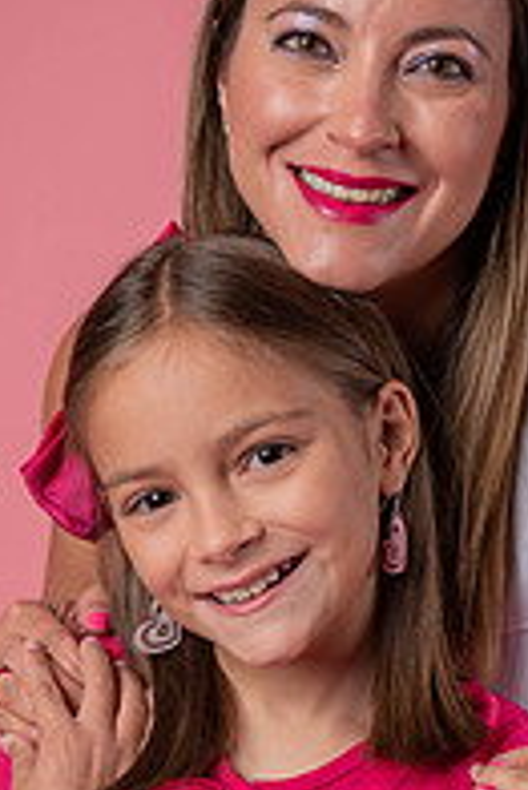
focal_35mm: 110
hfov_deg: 12.5
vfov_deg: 18.5
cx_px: 310
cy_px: 576
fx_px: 2416
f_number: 4.5
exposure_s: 1/200
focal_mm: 48
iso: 64
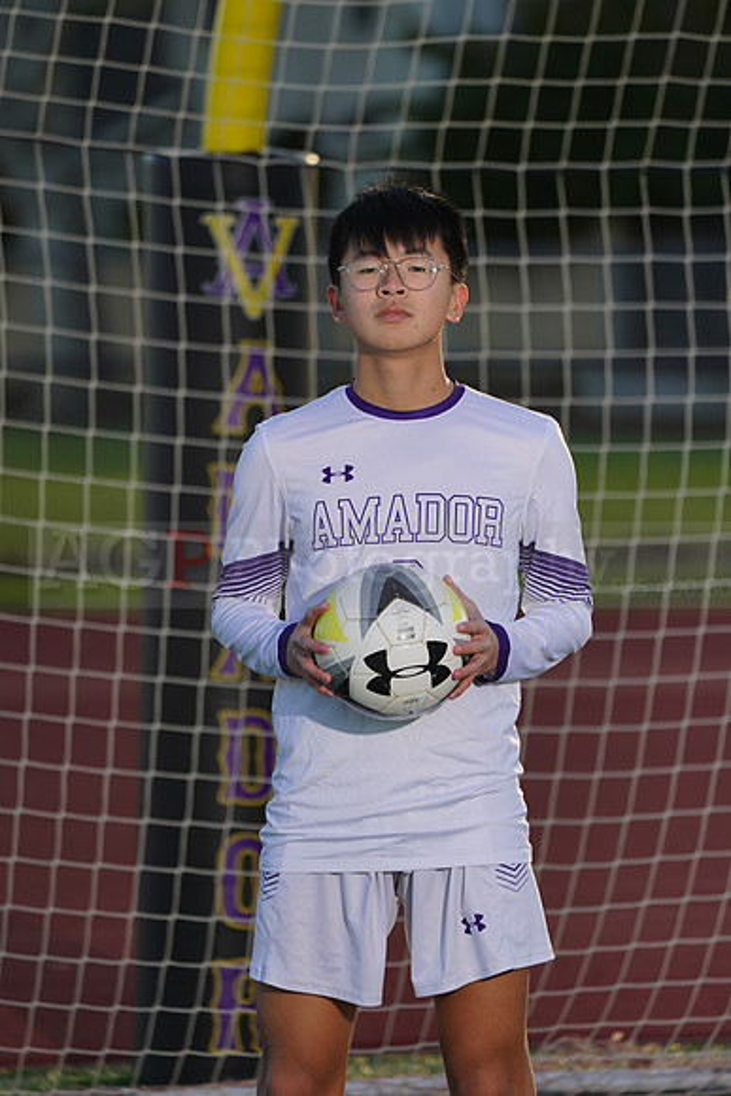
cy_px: 548
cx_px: 366
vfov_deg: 5.2
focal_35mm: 400
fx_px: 12175
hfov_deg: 3.4
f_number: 8
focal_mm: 400
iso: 100
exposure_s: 1/200
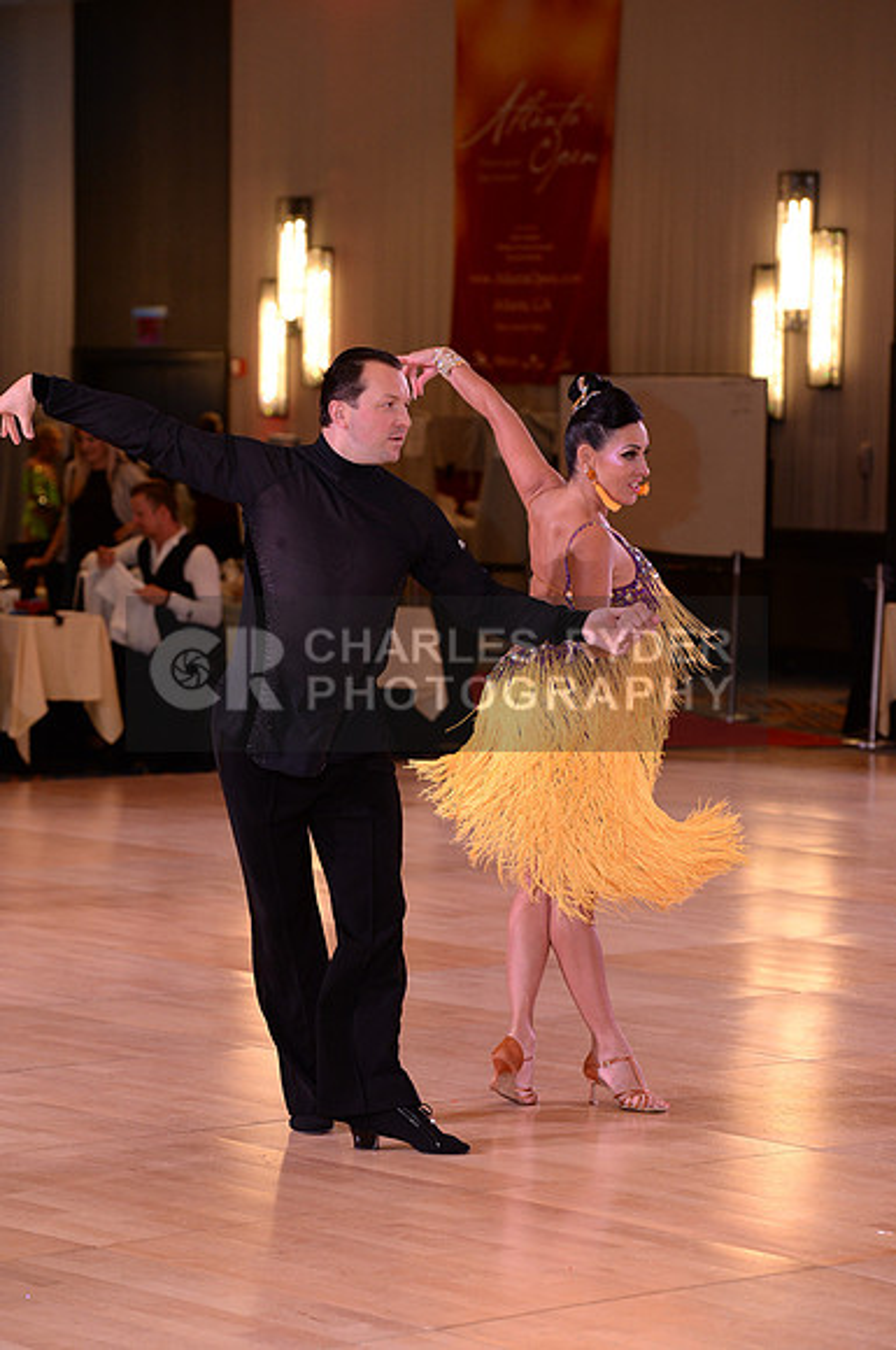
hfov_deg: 11.4
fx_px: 4493
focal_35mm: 120
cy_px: 675
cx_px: 448
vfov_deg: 17.1
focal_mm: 120
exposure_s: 1/250
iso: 1600
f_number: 4.5
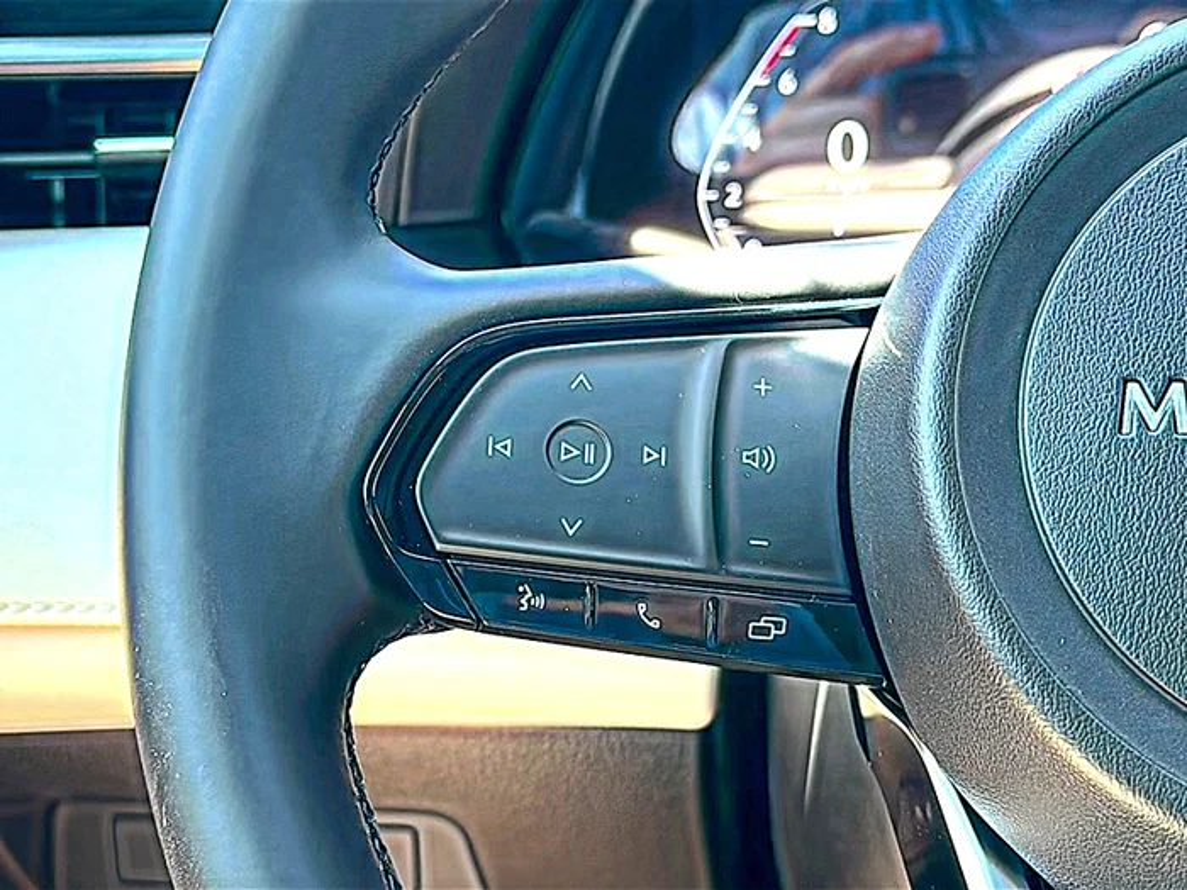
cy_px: 445
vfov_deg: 30.9
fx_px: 1612
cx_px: 594
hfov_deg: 40.4
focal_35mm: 47
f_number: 1.78
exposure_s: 1/125
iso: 64
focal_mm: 6.86
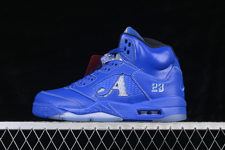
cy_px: 75
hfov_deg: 27.0
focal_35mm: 75
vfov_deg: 18.2
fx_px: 469
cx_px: 112
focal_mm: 50
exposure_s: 1/60
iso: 160
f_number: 7.1
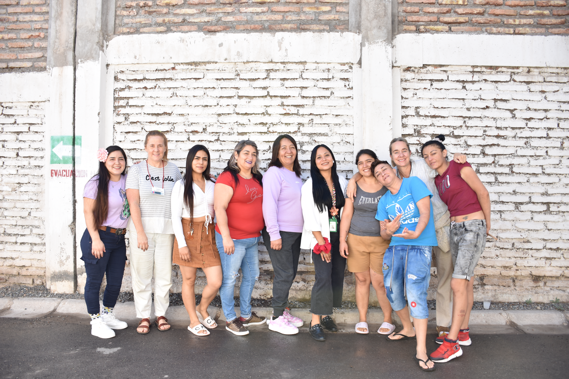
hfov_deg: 67.4
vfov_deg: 47.9
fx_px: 427
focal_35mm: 27
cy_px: 190
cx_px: 284
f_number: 3.5
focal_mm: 18
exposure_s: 1/200
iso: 125
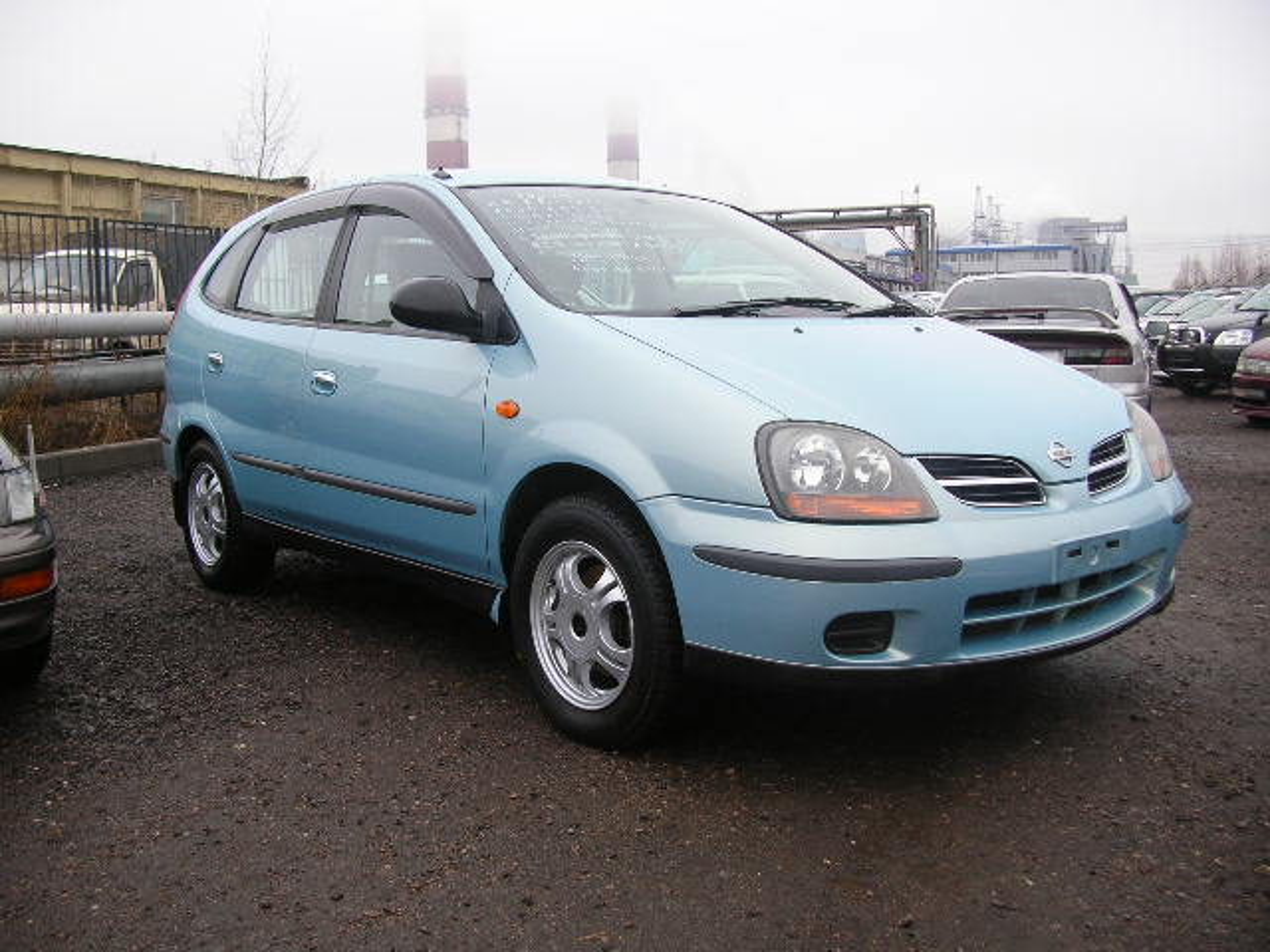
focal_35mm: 35
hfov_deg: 52.6
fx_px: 1284
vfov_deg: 40.7
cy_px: 476
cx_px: 635
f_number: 2.8
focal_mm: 5.8
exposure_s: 1/177
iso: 50
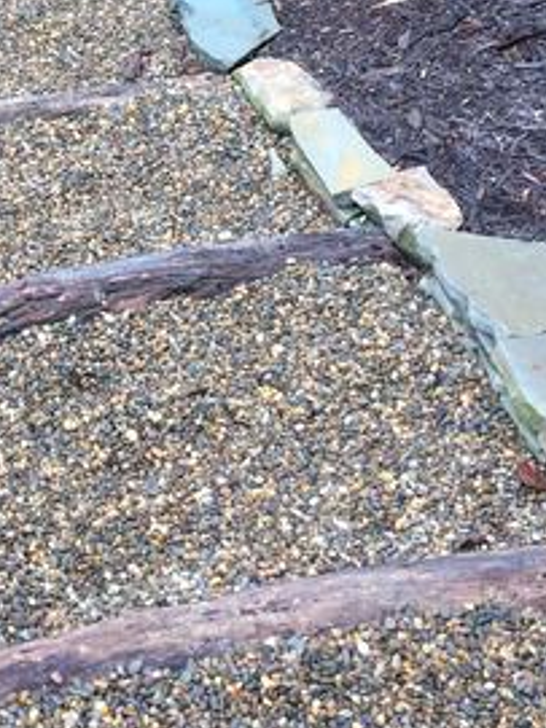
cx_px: -9
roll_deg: +7.3
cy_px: -73
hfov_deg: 19.0
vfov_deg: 24.3
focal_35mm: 75
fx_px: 1579
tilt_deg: -33.9
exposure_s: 1/120
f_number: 2.2
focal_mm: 4.15
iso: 40
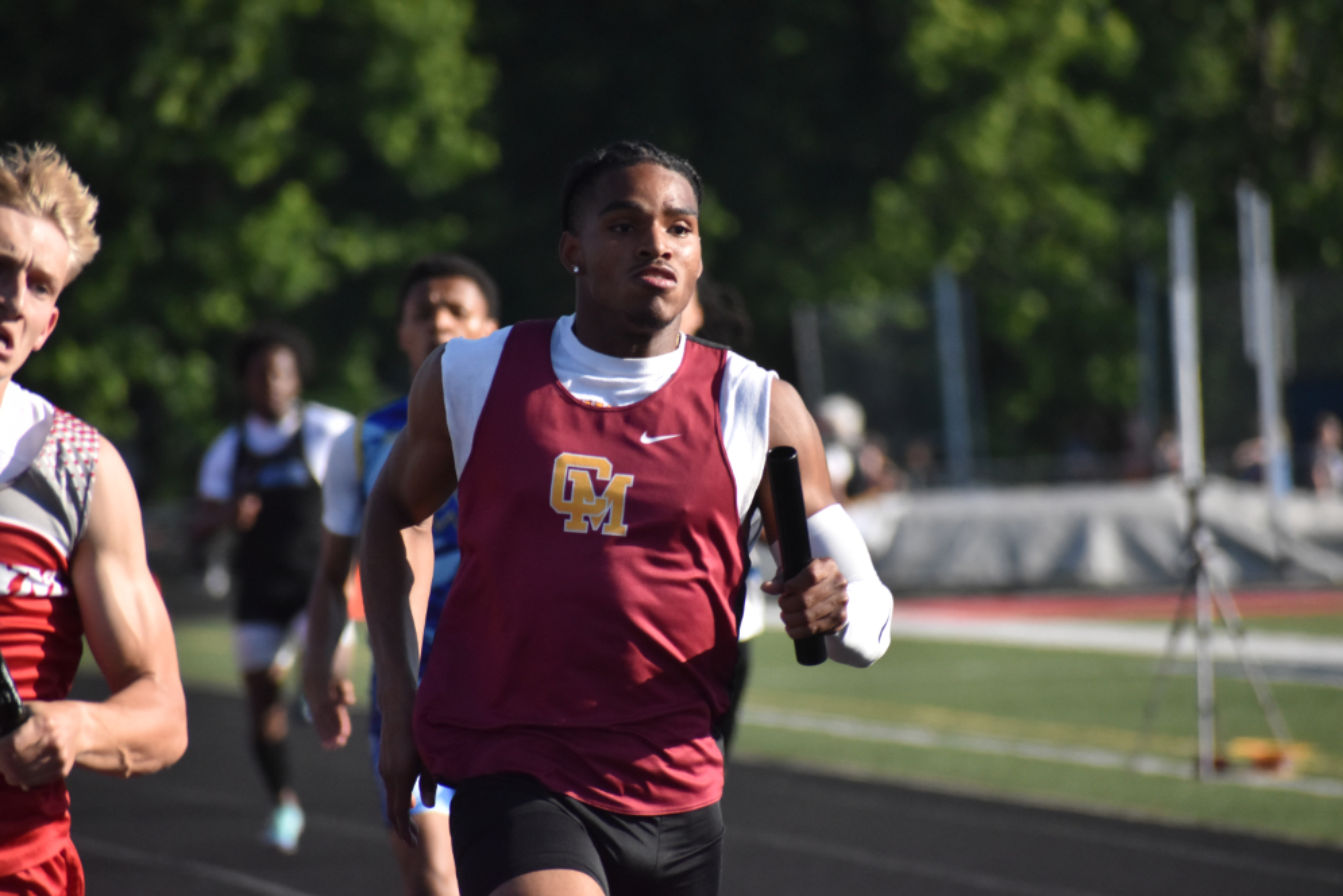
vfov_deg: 3.0
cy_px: 448
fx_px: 16866
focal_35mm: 452
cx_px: 669
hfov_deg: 4.6
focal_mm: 300
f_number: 6.3
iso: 1250
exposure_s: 1/4000
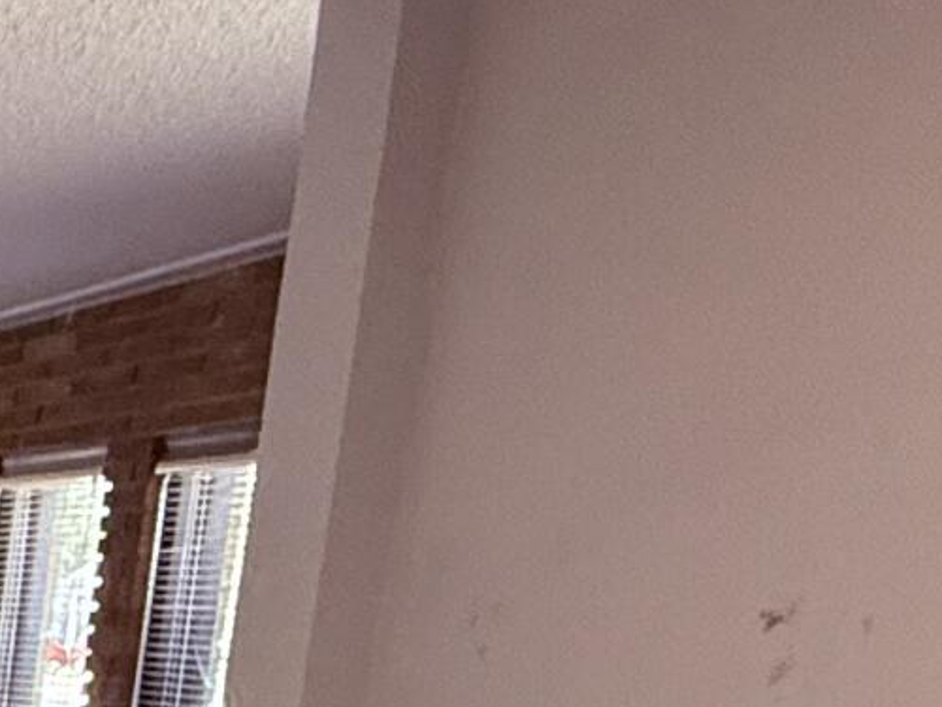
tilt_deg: -11.4
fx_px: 2286
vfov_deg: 16.0
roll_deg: -1.2
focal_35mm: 84
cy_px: 1090
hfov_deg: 16.1
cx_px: -1091
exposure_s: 1/120
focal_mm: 2.22
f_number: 2.2
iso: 320
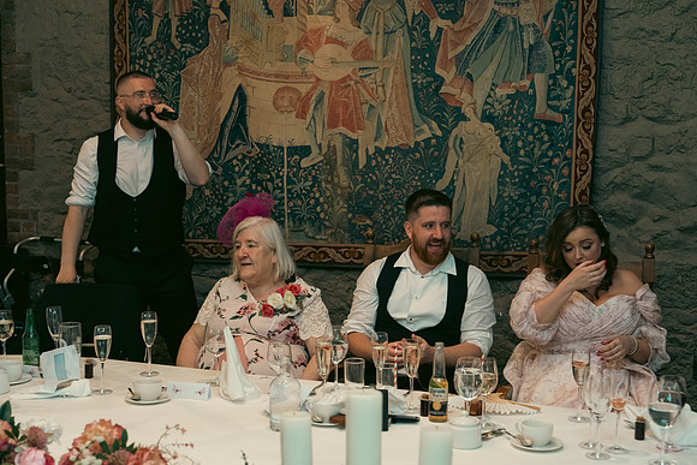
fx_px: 1007
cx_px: 348
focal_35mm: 52
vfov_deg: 26.0
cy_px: 232
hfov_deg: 38.2
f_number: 3.5
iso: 2500
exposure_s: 1/160
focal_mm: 52
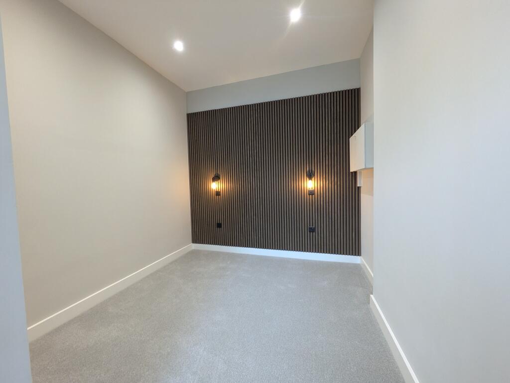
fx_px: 206
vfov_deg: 85.7
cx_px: 255
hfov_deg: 102.0
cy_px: 192
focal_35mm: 14
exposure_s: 1/33.3
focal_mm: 1.83
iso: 146
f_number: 2.2
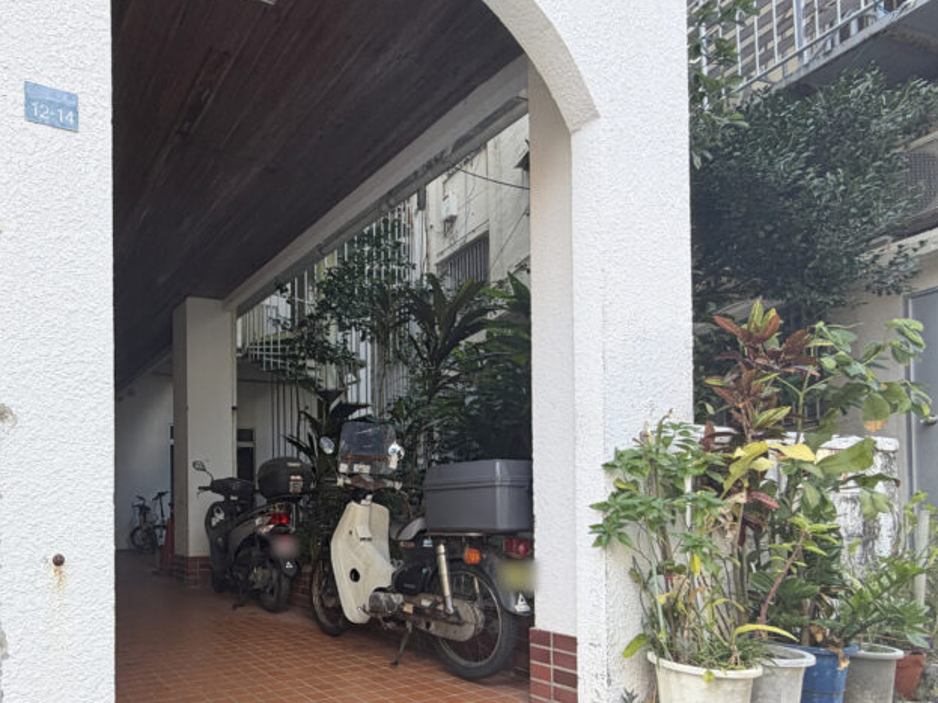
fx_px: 623
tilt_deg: +2.0
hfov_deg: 69.7
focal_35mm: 23
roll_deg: +1.5
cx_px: 250
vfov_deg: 56.8
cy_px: 498
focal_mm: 2.22
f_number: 2.2
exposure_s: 1/121
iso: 64
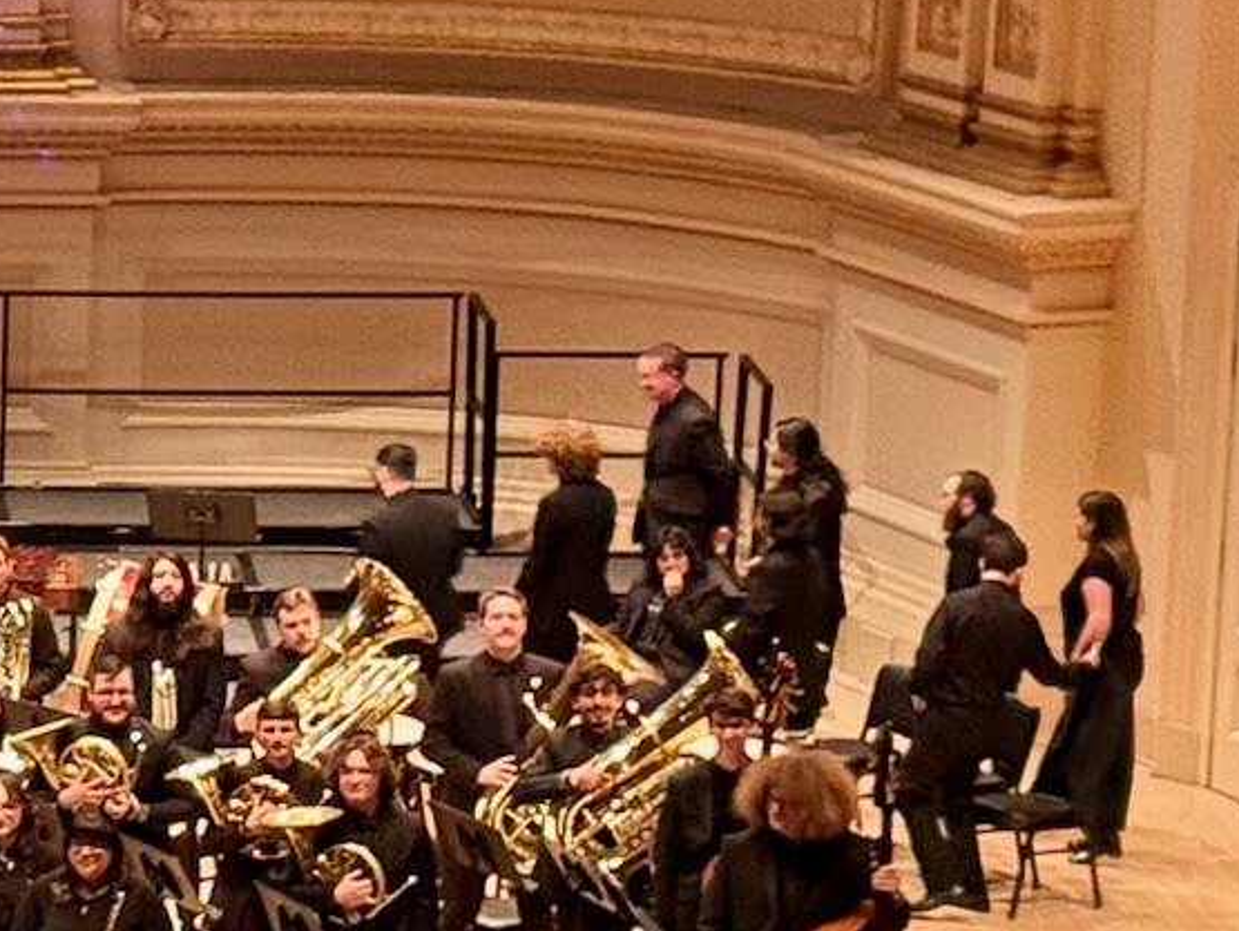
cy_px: 397
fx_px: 6339
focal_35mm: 177
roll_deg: +0.5
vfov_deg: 8.4
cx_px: -679
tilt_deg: -13.0
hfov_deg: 10.7
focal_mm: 6.76
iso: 250
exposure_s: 1/40
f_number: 1.78
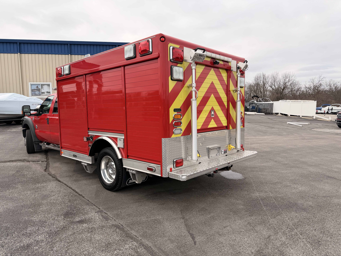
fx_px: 236
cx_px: 170
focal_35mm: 24
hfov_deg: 71.6
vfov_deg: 56.8
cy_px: 128
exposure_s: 1/1770
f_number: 1.78
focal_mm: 6.76
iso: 80
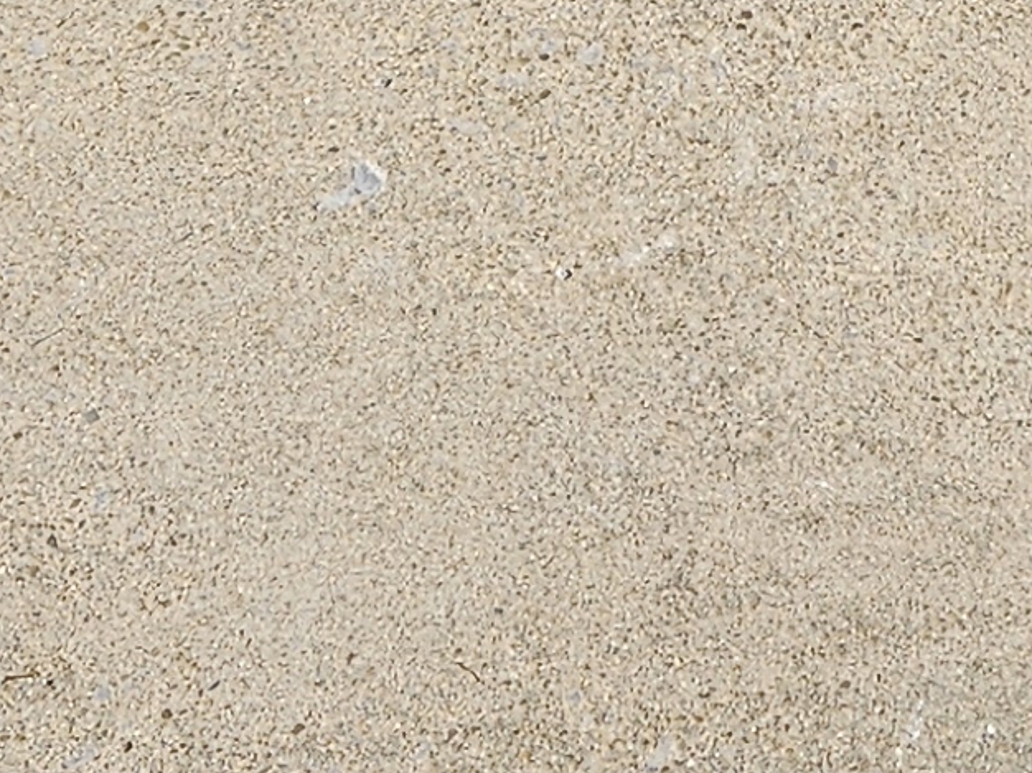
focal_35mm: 147
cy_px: -1155
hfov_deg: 13.2
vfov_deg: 9.0
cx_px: 1138
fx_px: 4381
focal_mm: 5.4
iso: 25
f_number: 1.8
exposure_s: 1/2180
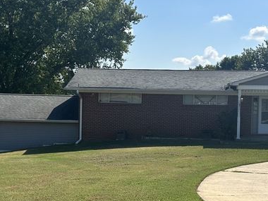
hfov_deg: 27.8
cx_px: 147
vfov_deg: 21.0
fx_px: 542
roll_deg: -1.2
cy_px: 118
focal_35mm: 70
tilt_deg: -1.4
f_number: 1.5
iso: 50
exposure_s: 1/6993
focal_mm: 5.7
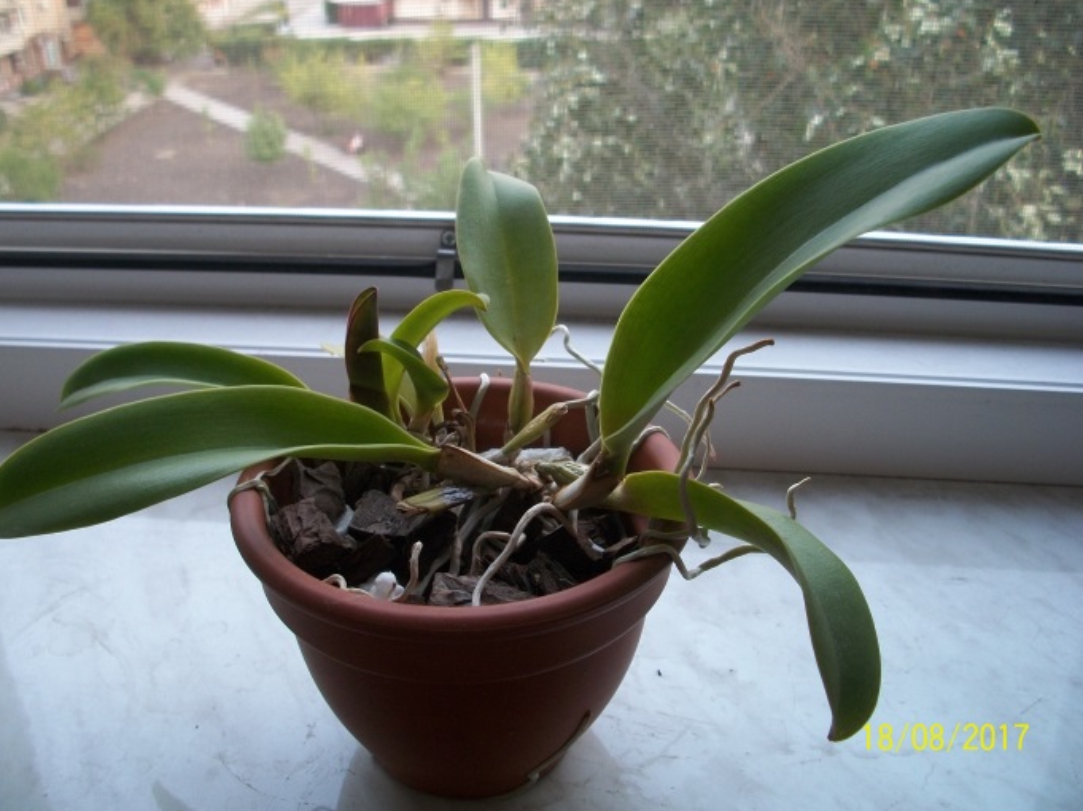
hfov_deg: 51.4
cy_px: 413
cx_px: 530
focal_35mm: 36
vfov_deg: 39.6
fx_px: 1126
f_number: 3.1
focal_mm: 6.3
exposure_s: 1/30
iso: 144
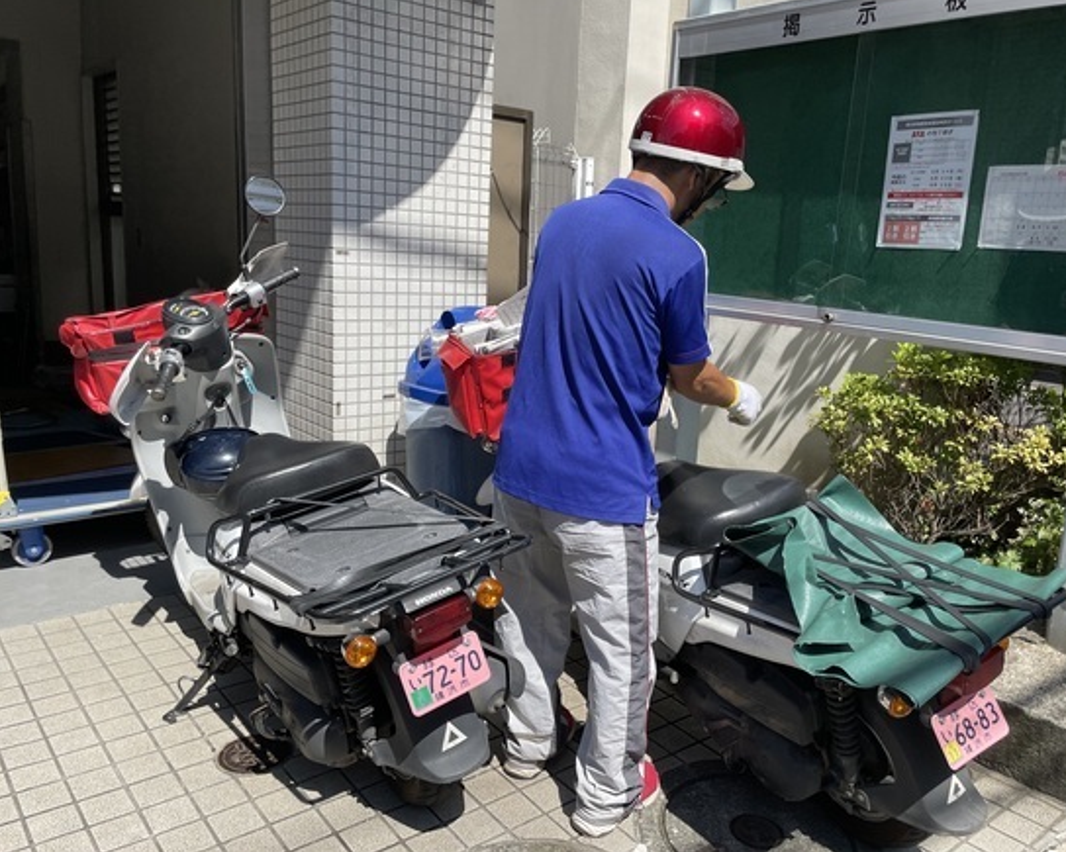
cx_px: 586
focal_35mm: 28
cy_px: 415
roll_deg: -2.9
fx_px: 883
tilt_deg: -12.3
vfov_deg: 51.5
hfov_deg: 62.1
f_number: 1.6
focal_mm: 4.2
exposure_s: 1/2257
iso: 32
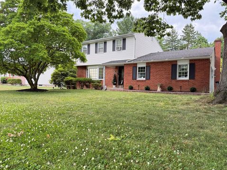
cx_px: 111
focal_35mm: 25
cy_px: 87
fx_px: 164
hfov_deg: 69.4
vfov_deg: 54.9
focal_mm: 6.76
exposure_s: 1/183
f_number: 1.78
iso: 100
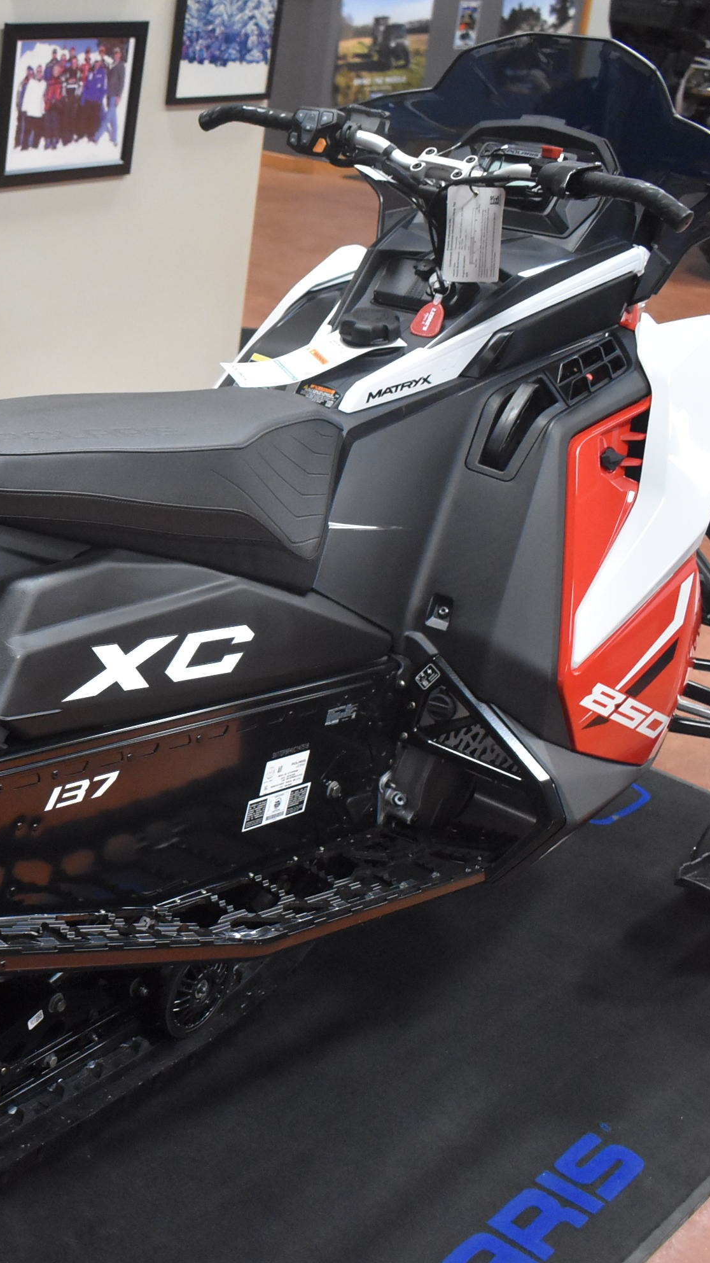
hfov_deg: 22.5
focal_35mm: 50
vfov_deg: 41.5
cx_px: -96
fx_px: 1666
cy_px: 632
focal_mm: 21
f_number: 3.8
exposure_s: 1/125
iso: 3200
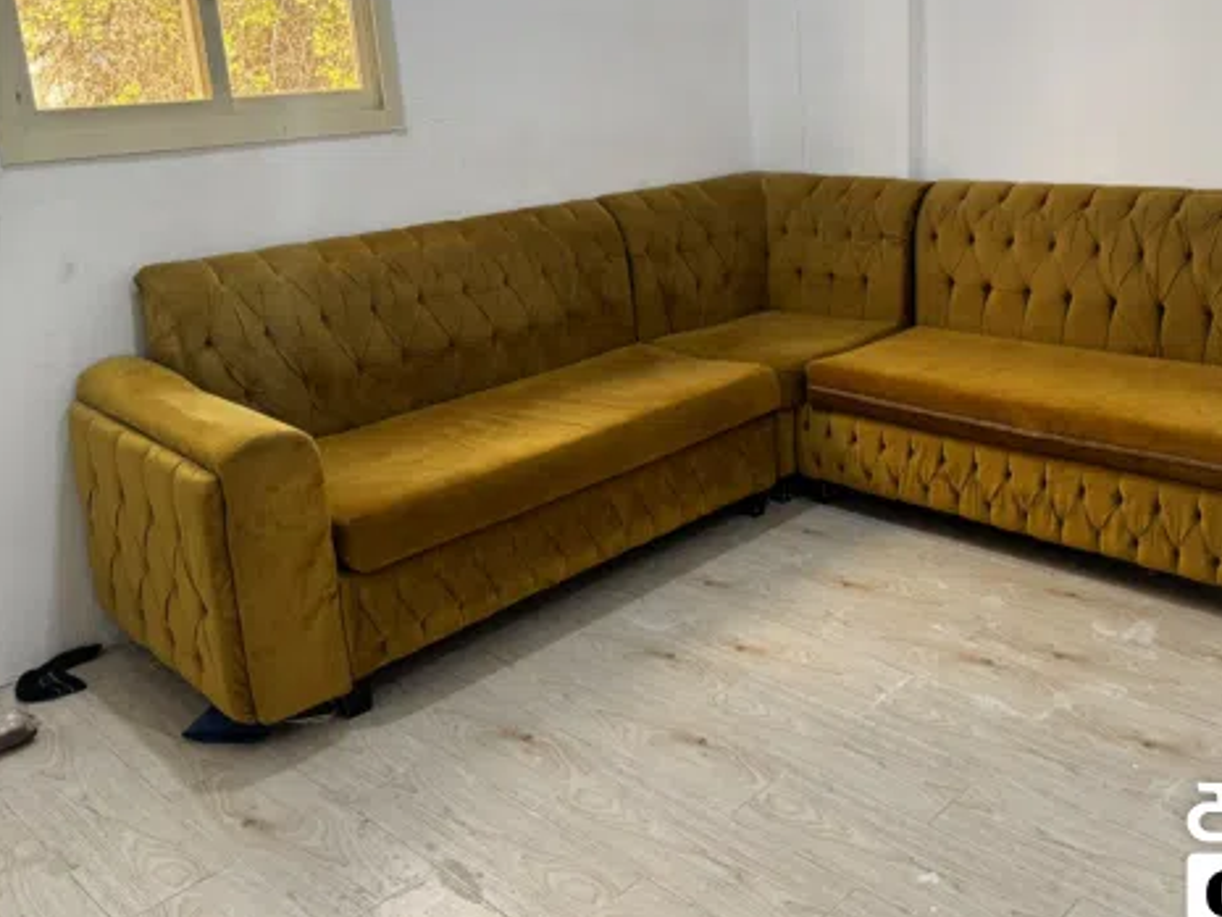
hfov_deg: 54.5
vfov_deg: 42.8
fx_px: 1165
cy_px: 378
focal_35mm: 33
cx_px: 791
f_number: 1.78
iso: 200
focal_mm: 6.76
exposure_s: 1/100
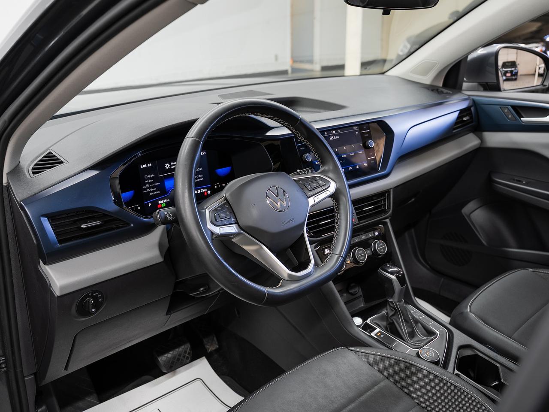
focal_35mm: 35
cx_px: 274
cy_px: 206
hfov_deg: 52.7
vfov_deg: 40.8
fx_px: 554
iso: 100
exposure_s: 1/2
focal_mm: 32.3
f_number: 5.6
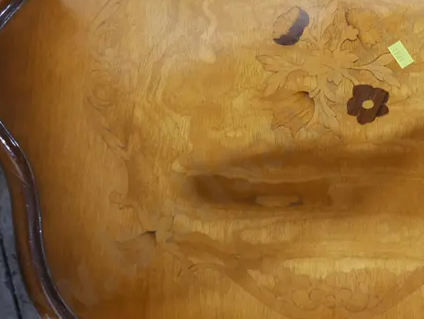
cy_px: 111
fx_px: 760
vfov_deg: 23.6
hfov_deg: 30.7
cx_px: 317
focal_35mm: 62
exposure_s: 1/60
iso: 640
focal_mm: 14
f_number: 3.5
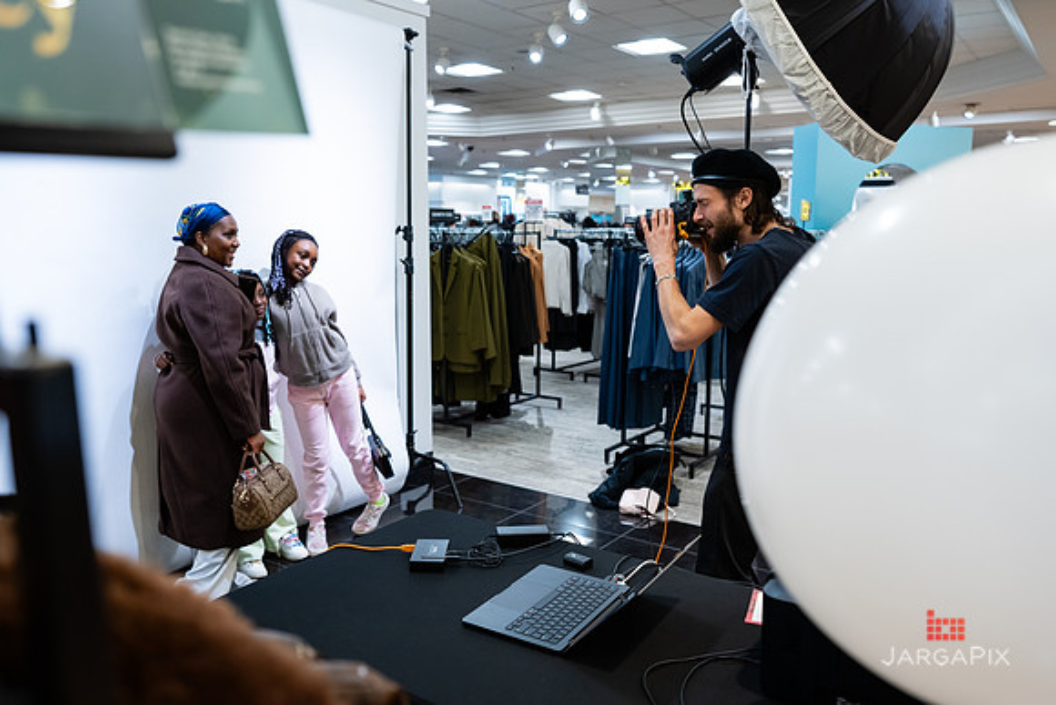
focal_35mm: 28
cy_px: 356
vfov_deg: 46.0
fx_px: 830
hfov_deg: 64.9
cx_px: 524
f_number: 3.2
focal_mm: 24
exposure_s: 1/125
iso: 1000
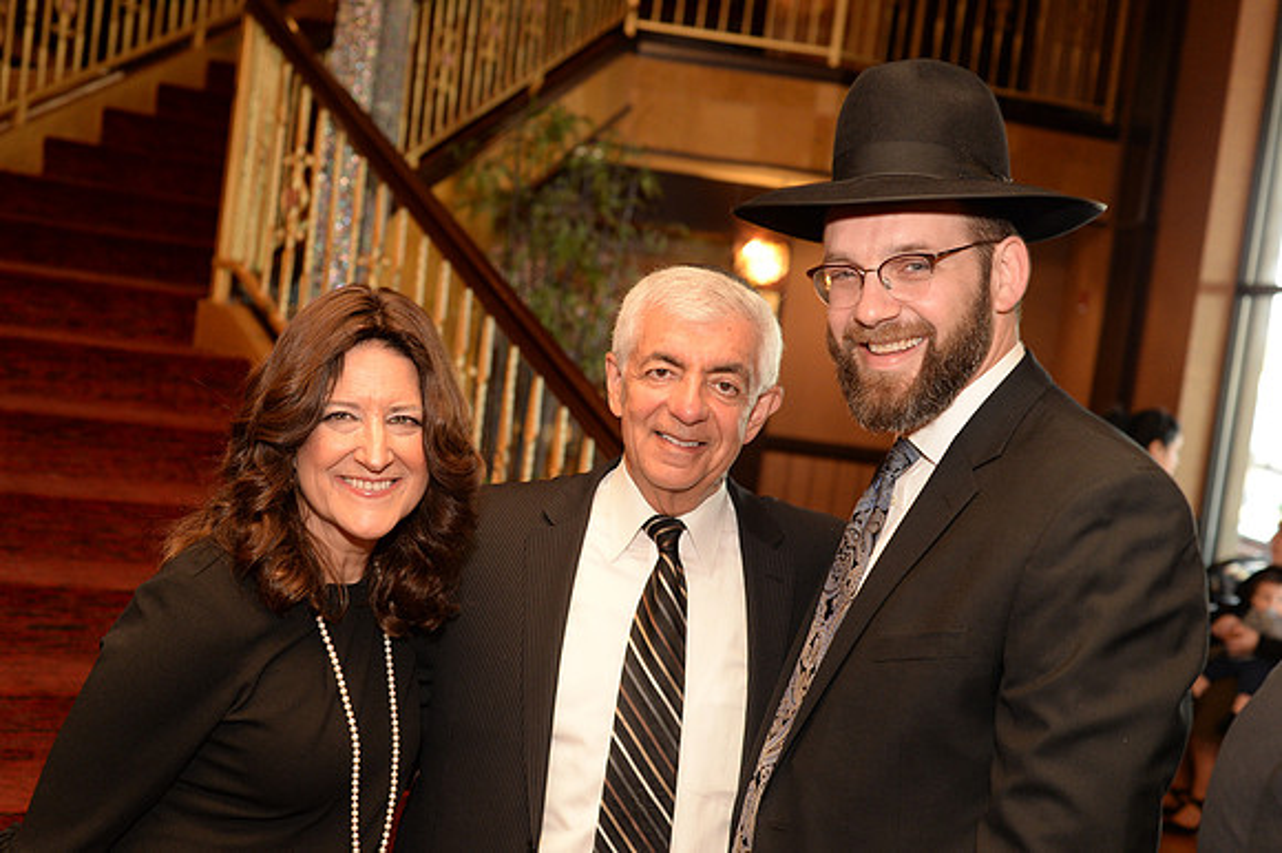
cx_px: 641
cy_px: 426
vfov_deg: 27.0
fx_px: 1779
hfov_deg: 39.6
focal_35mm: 50
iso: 2000
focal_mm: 50
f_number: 5
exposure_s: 1/100
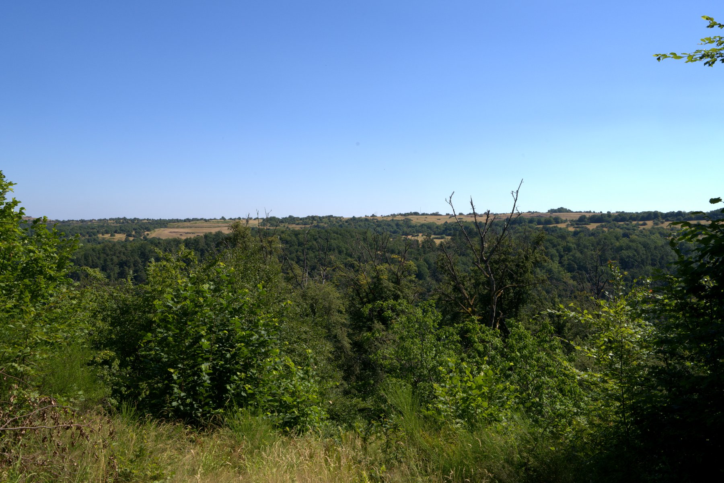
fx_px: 704
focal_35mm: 35
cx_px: 362
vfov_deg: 37.9
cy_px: 242
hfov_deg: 54.4
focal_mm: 35
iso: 640
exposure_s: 1/125
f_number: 18
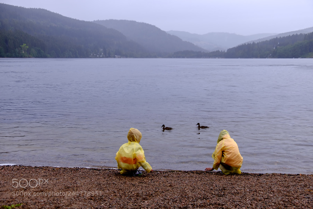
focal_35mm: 46
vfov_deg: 29.2
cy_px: 104
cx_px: 156
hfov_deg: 42.8
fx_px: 400
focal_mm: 30.9
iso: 400
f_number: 5
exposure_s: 1/210
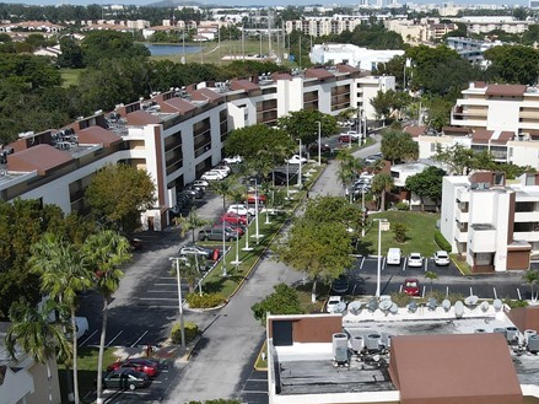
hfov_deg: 34.1
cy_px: 338
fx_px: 872
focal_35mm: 56
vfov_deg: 25.5
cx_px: 346
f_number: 2.8
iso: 100
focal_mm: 4.5
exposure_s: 1/800
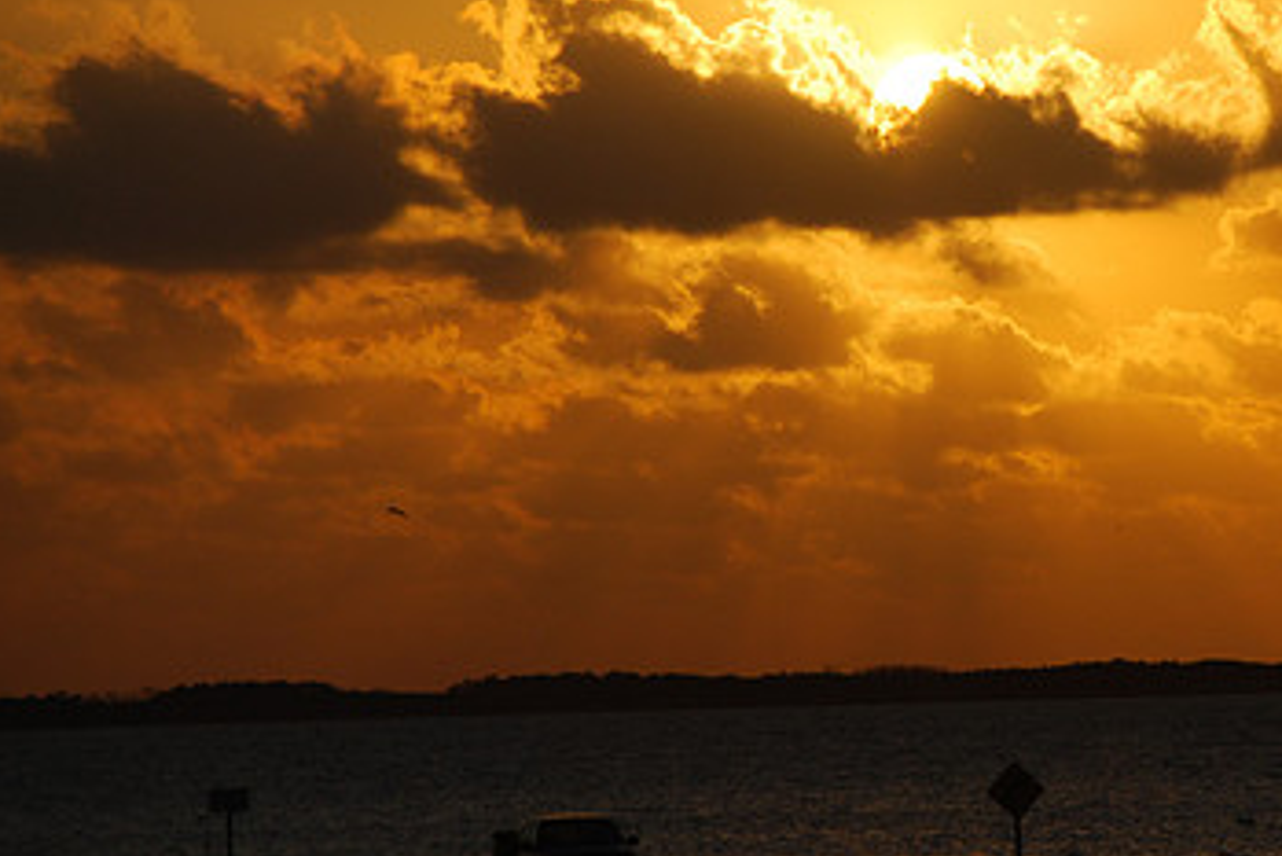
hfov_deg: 3.1
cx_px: 999
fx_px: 23975
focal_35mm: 673
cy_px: 342
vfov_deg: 2.0
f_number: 6.3
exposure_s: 1/2000
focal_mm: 270
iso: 180
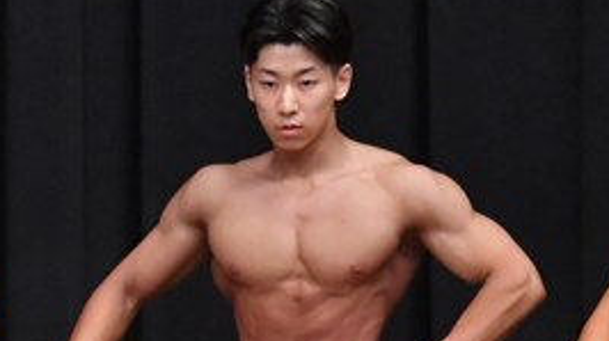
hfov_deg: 2.8
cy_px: 487
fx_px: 12567
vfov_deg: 1.6
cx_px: -127
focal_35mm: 779
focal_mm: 170
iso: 8000
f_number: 5.6
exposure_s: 1/400
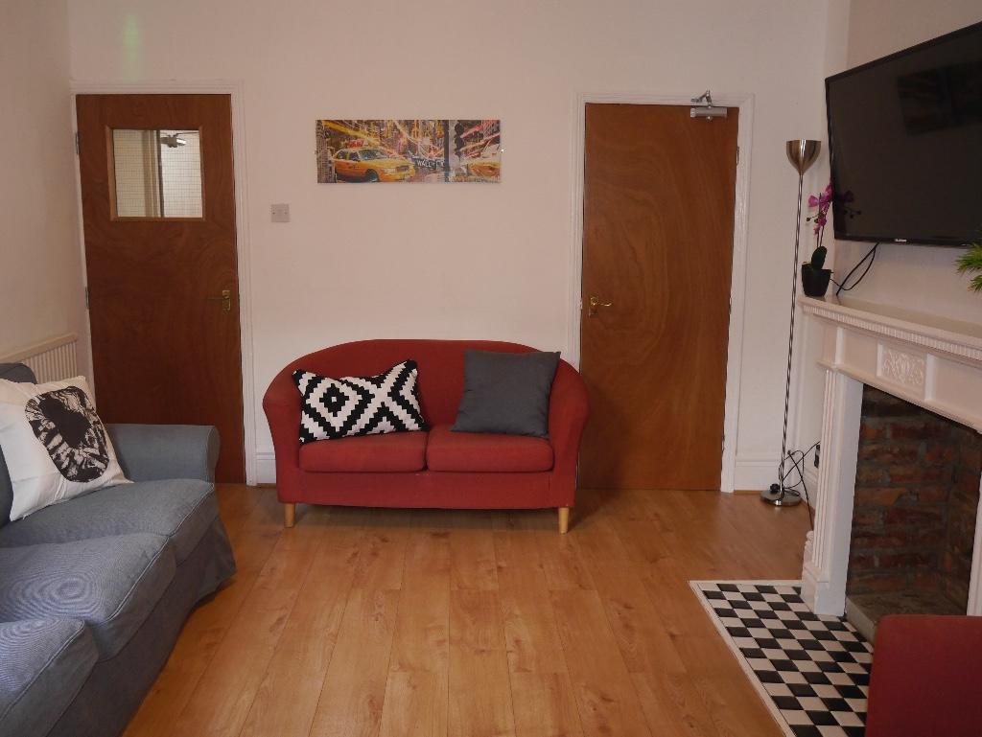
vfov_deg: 44.2
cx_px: 491
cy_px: 368
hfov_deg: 56.8
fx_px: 908
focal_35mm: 32
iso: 800
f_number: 3.6
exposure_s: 1/60
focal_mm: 16
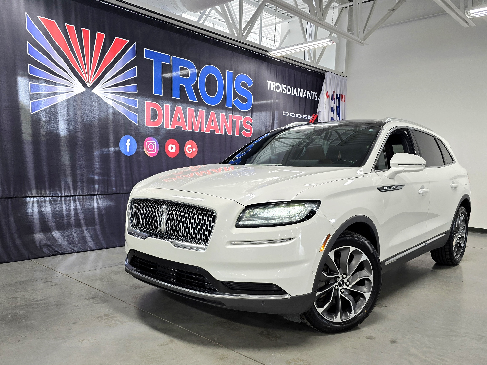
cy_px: 182
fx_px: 324
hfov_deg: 73.9
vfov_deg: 58.9
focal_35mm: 23
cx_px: 244
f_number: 1.7
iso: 80
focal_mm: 6.3
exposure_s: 1/120
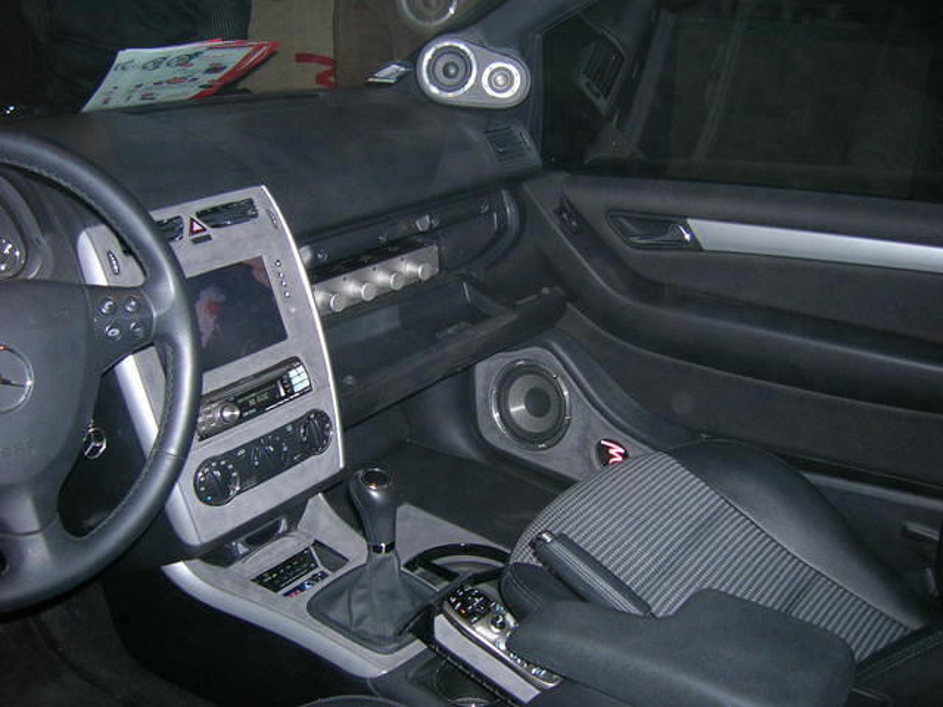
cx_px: 472
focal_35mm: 34
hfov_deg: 54.0
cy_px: 354
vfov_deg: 41.8
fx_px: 926
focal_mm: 5.7
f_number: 2.9
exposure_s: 1/60.1
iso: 80
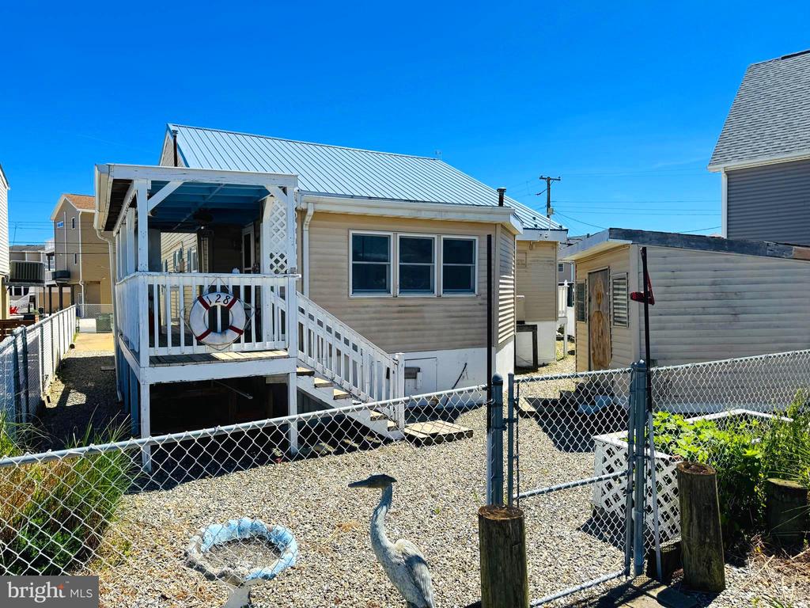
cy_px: 304
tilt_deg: -3.0
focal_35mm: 24
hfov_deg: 71.6
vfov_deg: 56.8
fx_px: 562
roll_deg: -0.1
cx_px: 405
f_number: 1.78
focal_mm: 6.76
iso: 80
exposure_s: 1/5348
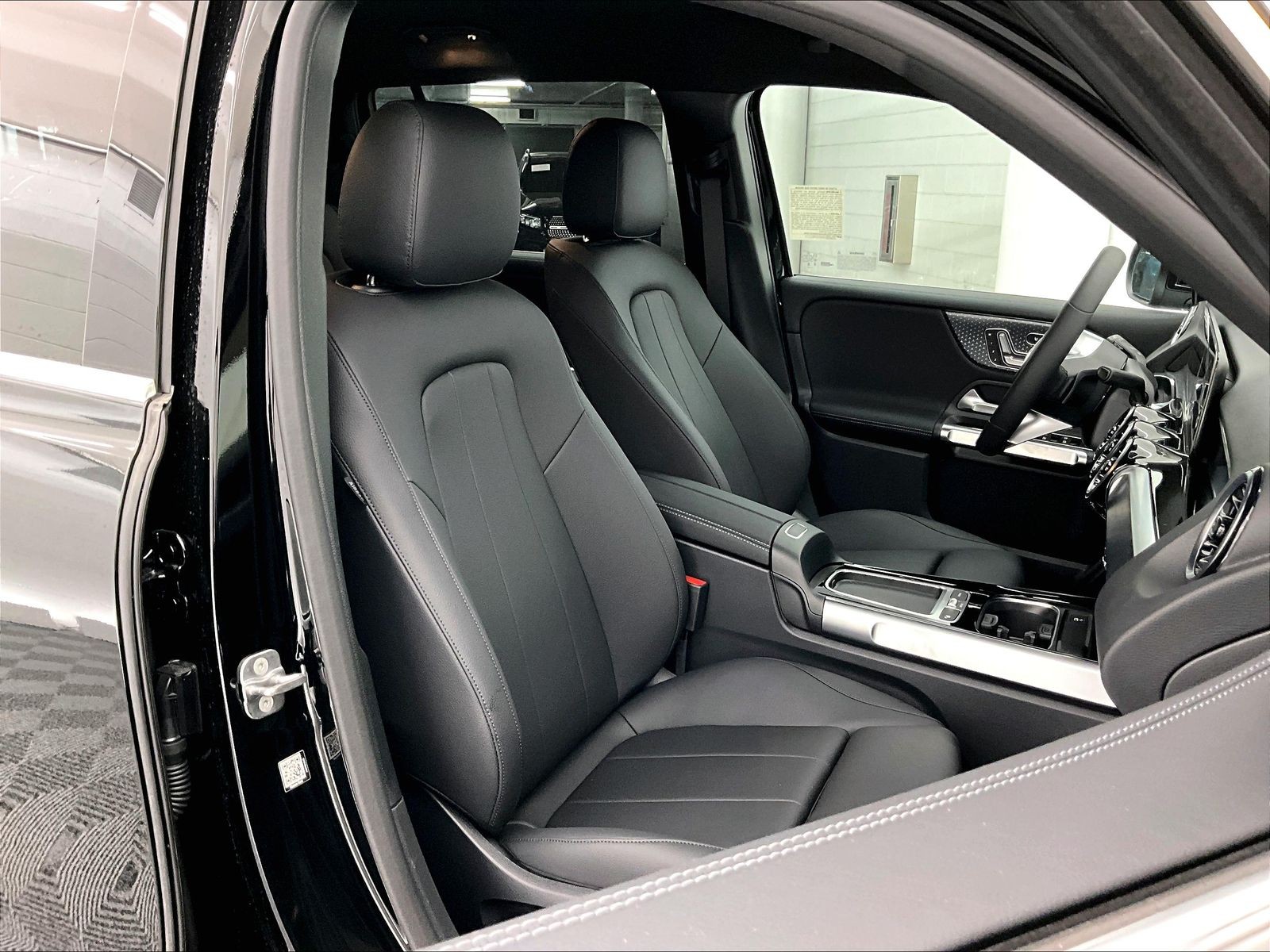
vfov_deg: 48.2
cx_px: 635
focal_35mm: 29
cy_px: 476
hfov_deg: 61.7
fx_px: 1064
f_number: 1.8
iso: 320
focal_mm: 3
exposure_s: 1/30
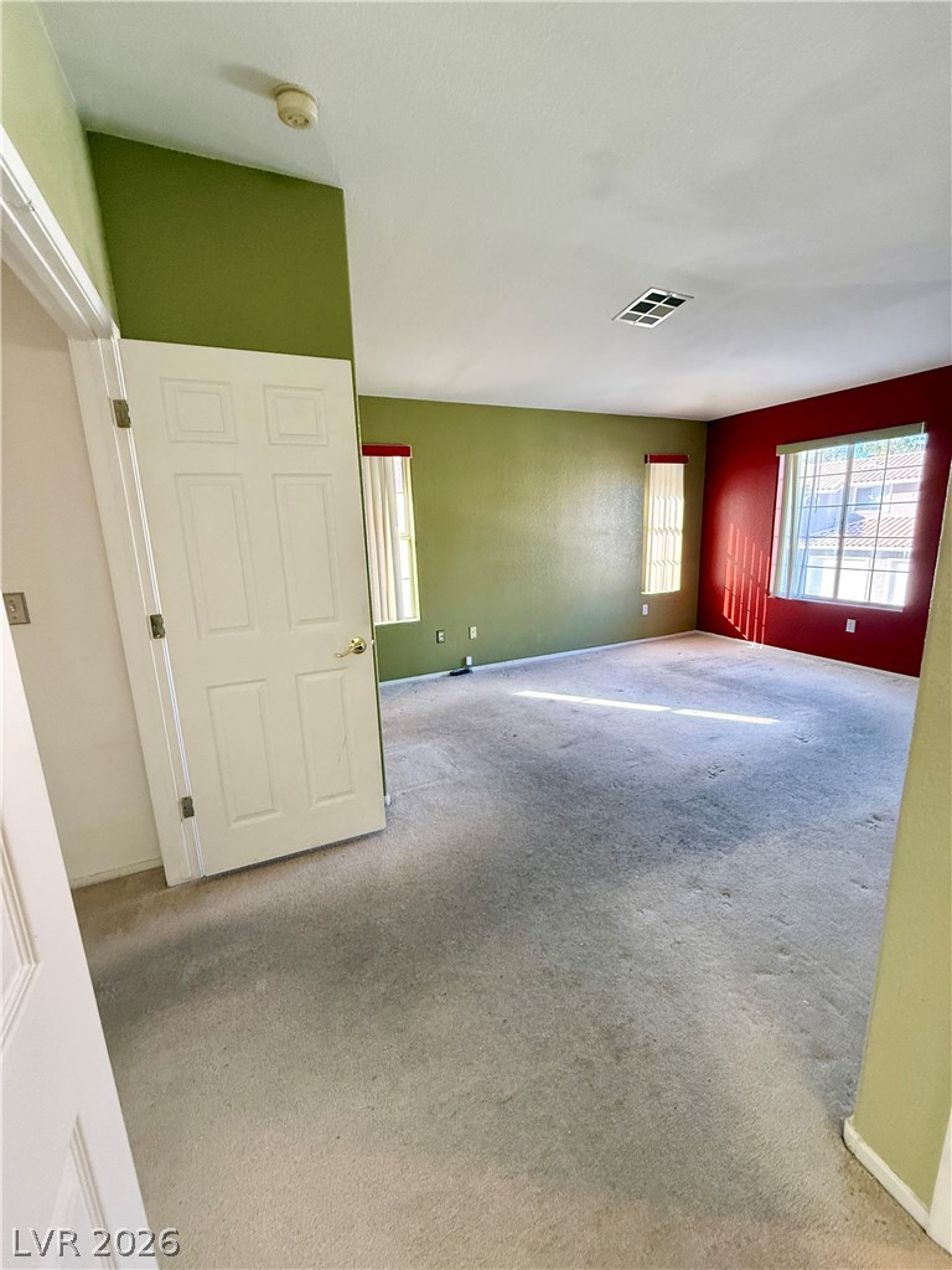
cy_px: 635
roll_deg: +1.9
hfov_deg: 85.7
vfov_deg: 102.1
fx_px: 513
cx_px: 476
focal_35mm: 14
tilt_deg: -12.9
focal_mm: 2.22
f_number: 2.2
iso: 320
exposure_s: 1/120
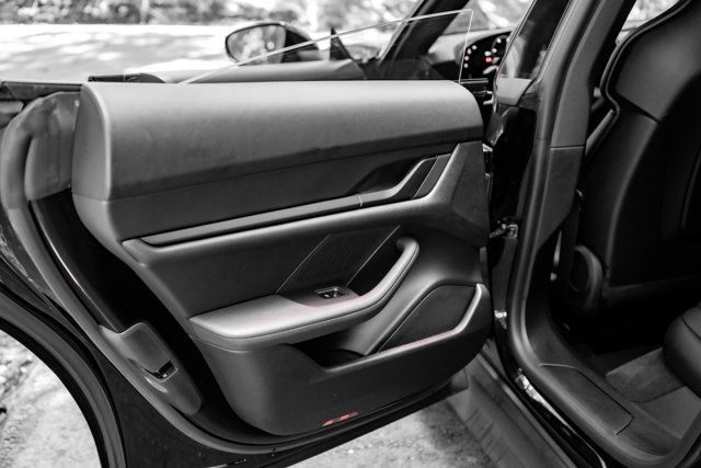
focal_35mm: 40
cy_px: 234
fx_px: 779
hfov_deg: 48.4
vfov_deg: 33.4
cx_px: 350
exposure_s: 1/160
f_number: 3.5
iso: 1000
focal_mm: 40
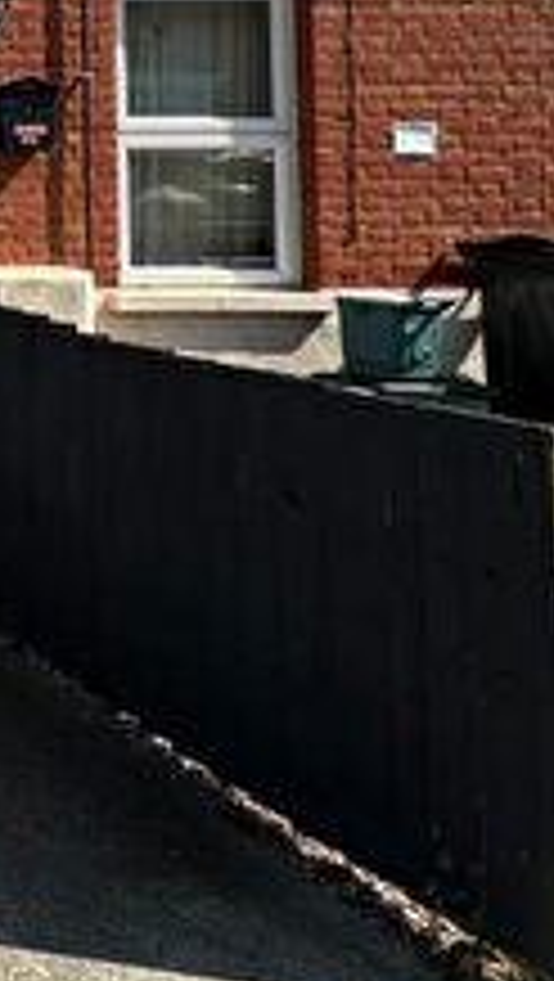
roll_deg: +0.0
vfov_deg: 39.4
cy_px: 124
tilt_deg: +0.5
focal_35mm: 49
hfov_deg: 15.2
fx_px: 1277
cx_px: -748
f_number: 2.2
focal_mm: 2.22
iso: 50
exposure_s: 1/1346
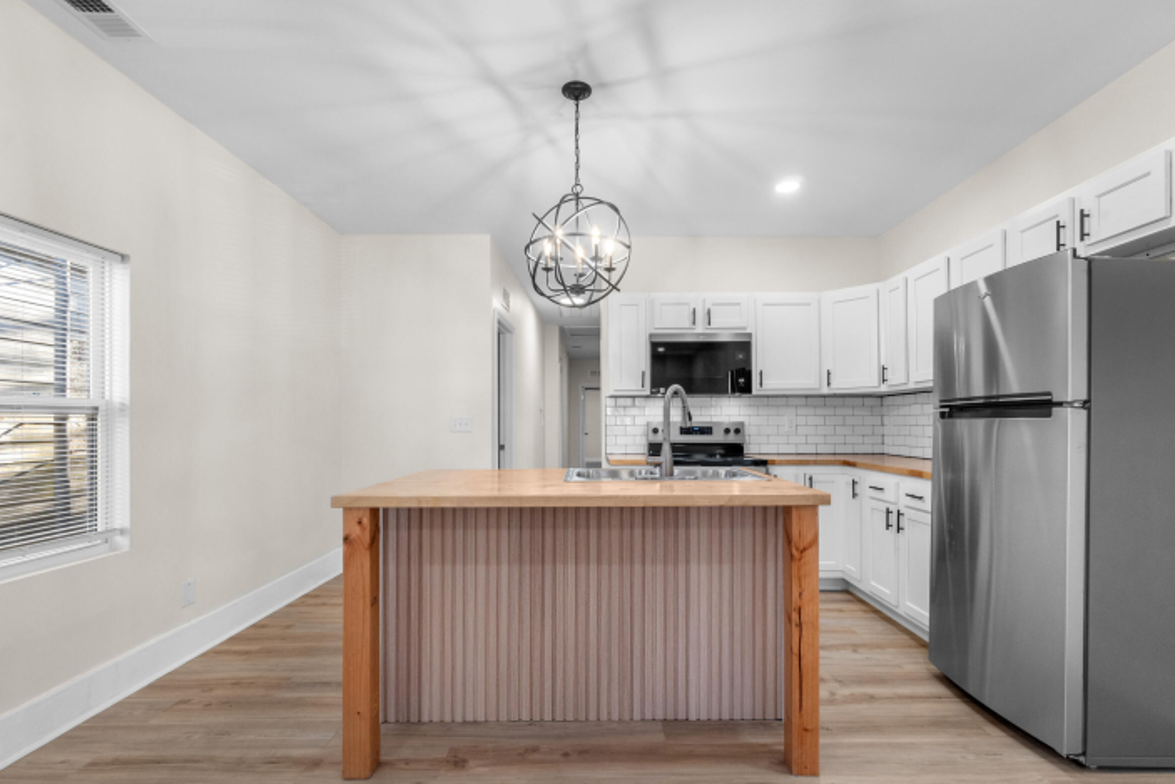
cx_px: 600
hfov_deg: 96.7
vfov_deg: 73.7
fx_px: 522
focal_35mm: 16
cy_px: 416
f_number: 8
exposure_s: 1/20
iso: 400
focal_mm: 10
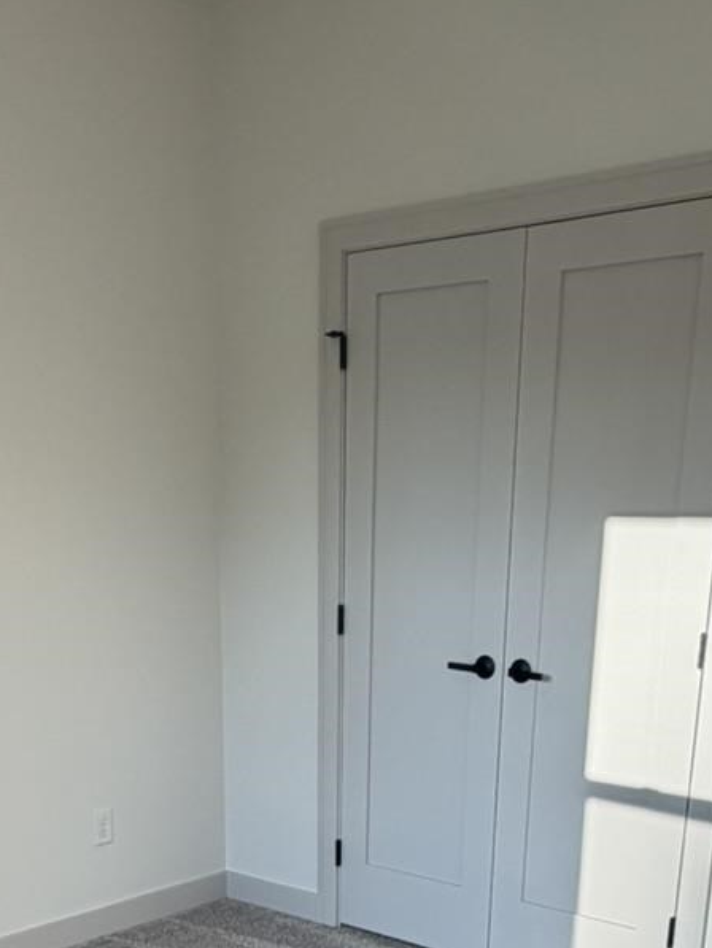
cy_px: 999
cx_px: 264
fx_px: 1316
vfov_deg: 35.0
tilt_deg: -21.7
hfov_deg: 30.1
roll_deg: +0.3
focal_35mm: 48
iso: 50
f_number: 2.2
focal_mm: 2.22
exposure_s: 1/125
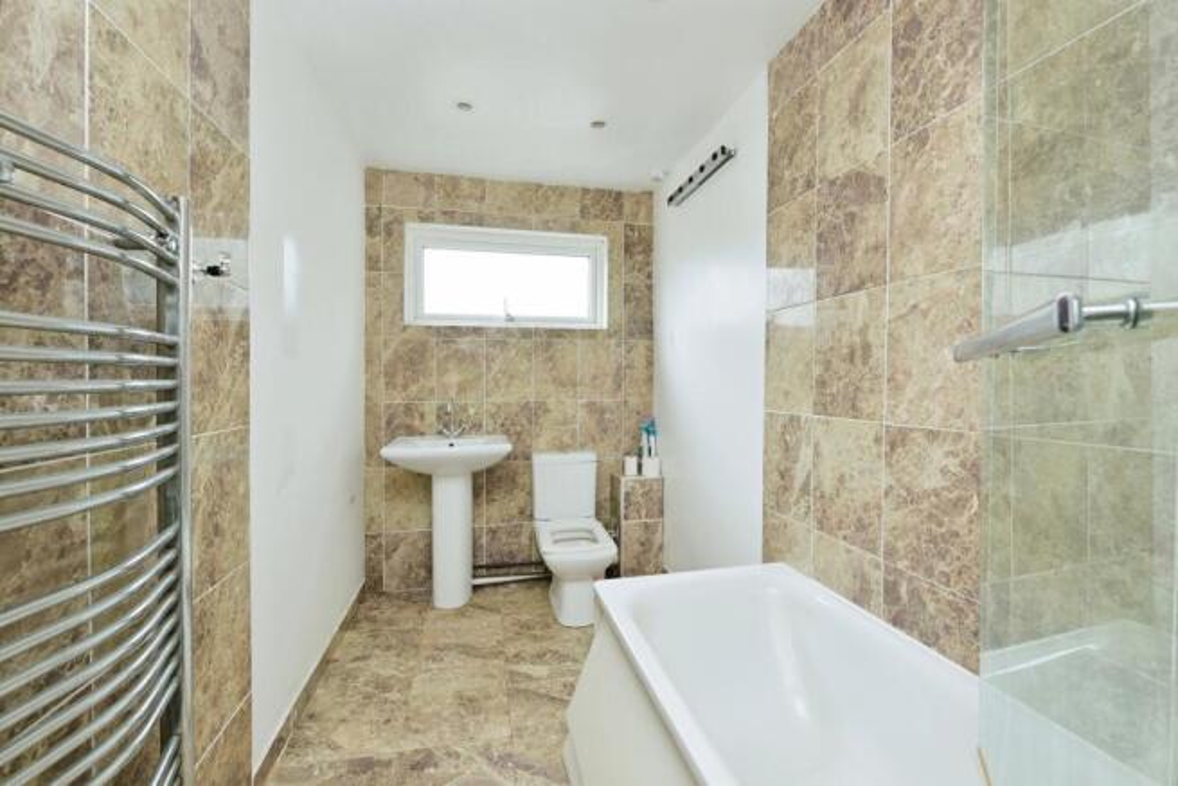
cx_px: 589
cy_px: 393
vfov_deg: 77.4
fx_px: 491
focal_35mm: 15
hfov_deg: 100.4
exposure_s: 1/10
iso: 400
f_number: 9
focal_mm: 15
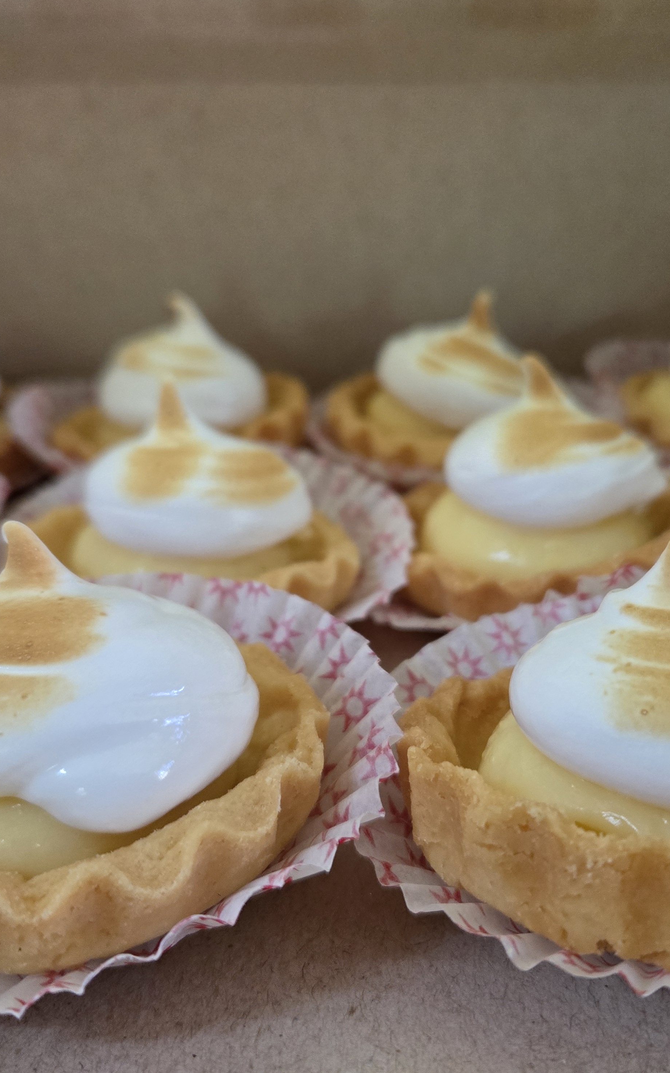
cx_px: 367
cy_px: 529
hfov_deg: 38.3
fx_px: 964
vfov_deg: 58.1
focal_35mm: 33
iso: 800
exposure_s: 1/60
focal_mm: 5.4
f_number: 1.8
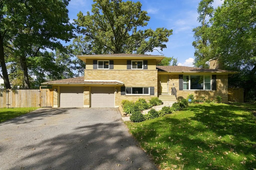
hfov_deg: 90.0
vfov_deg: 67.4
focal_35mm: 18
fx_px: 128
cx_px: 128
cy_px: 85
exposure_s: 1/160
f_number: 10
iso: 100
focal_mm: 18
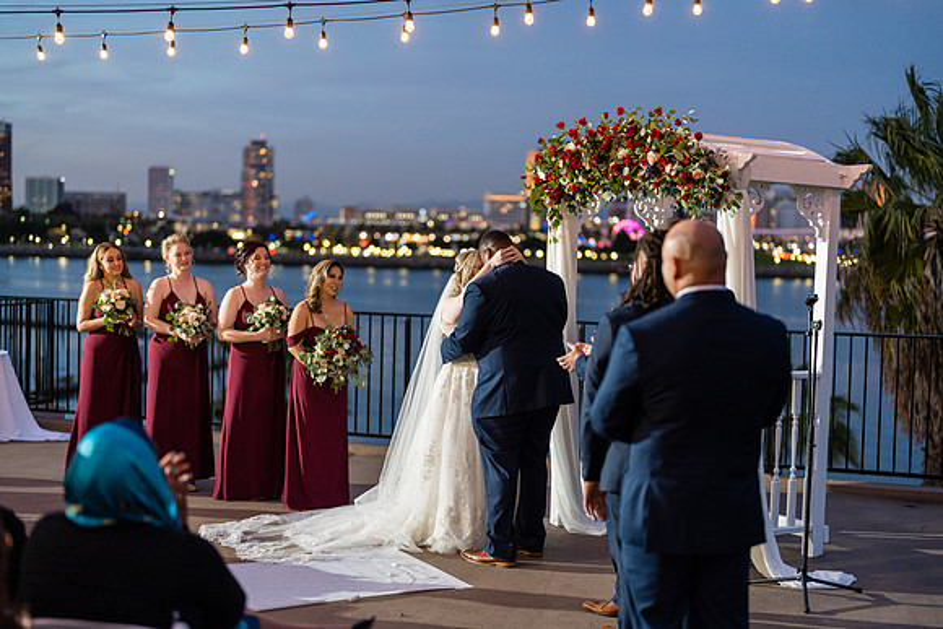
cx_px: 472
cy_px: 314
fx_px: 1310
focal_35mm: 50
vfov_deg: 27.0
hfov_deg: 39.6
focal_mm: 50
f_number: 1.2
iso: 800
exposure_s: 1/250
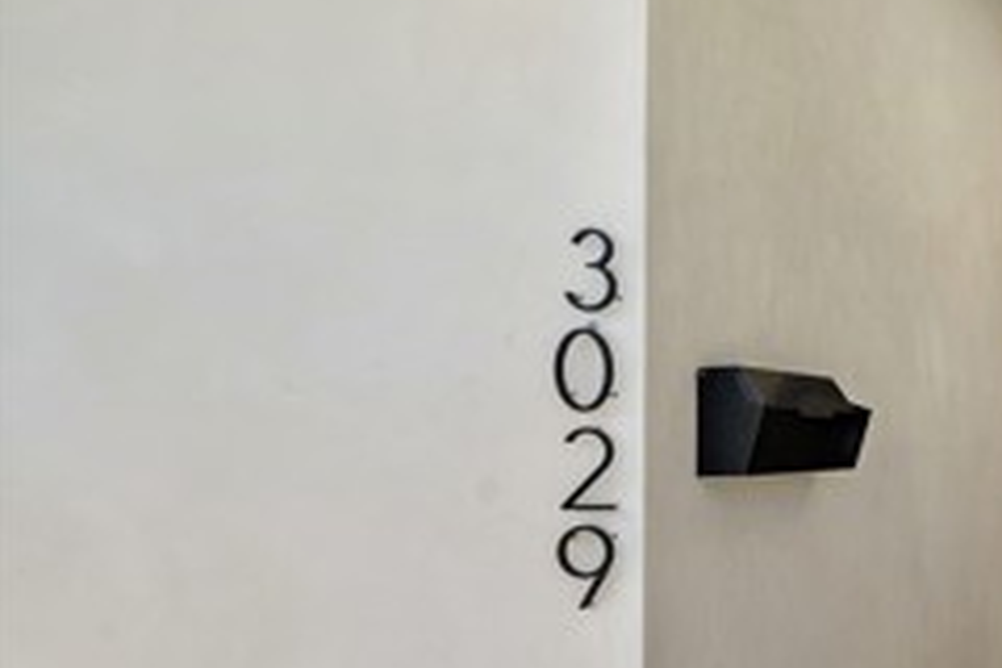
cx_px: 1328
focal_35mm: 40
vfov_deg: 33.2
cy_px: 424
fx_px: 1113
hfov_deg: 33.7
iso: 100
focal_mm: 15
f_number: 8
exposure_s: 1/10
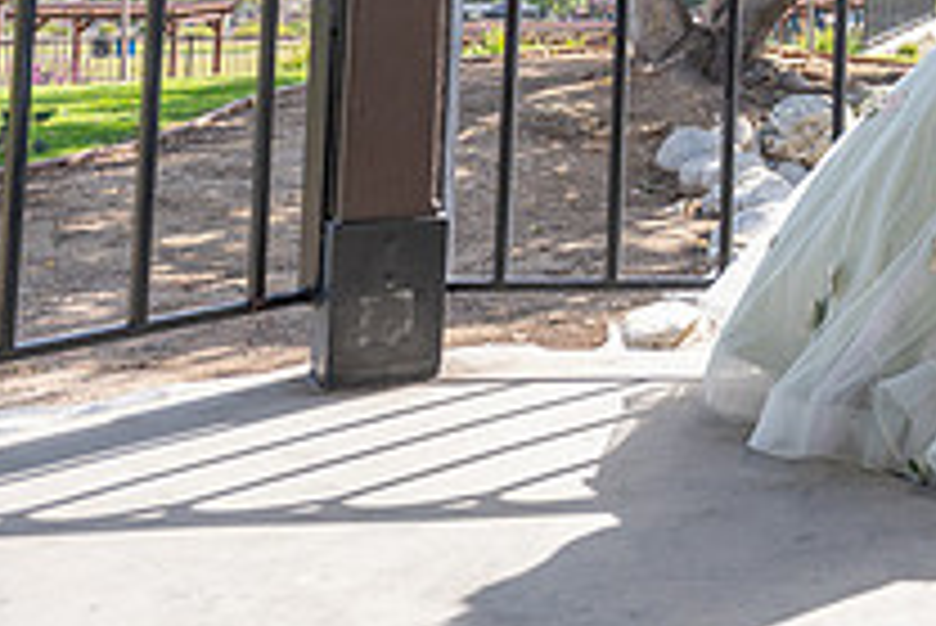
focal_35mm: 67
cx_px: 1251
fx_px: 1743
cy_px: -223
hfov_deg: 25.4
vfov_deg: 18.7
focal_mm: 24
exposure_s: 1/250
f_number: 5
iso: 200
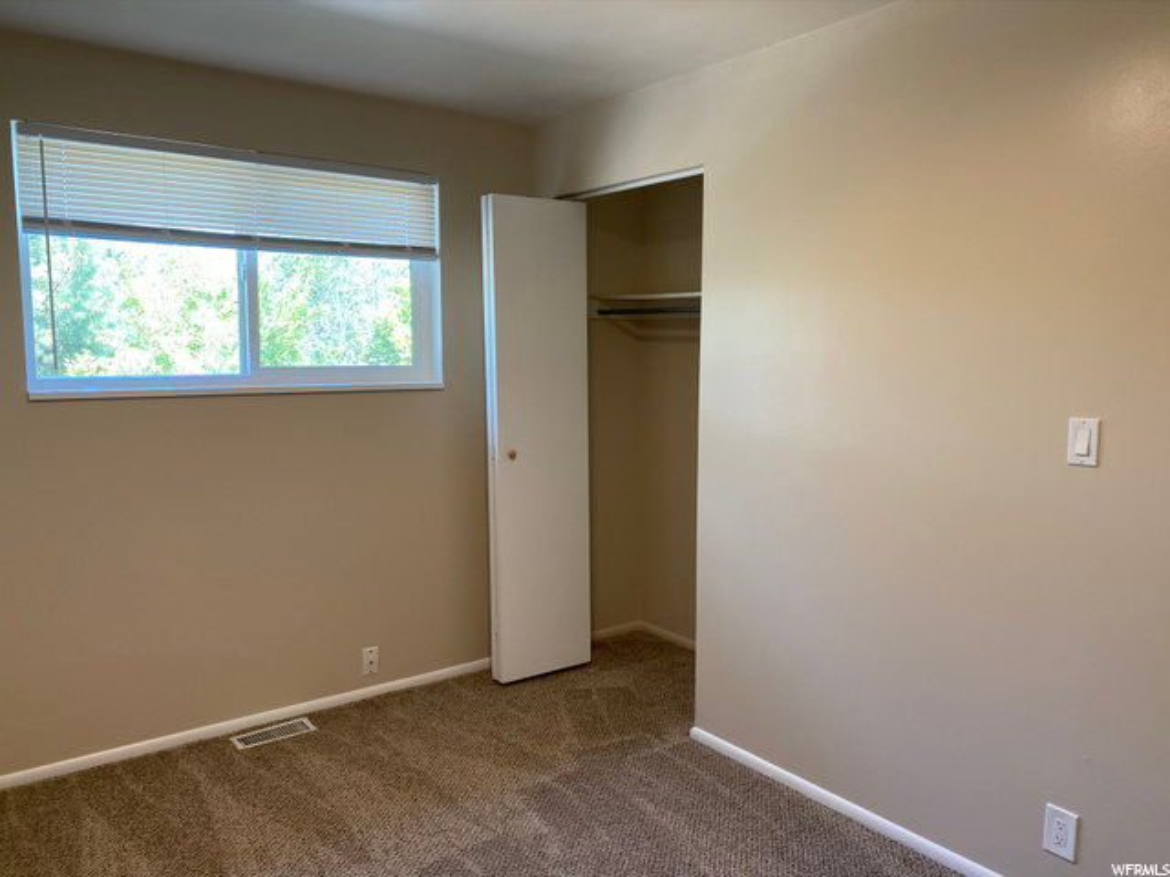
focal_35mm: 26
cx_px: 585
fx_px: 879
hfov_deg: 67.3
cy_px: 438
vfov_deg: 53.1
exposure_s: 1/60
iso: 80
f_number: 1.8
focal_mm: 4.25
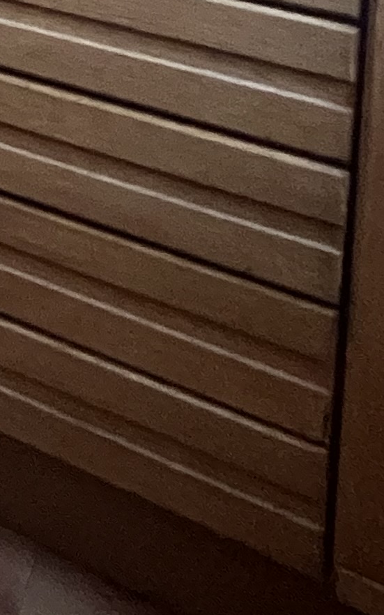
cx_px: -898
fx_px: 1055
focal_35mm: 63
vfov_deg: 23.2
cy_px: -397
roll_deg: +1.0
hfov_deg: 10.1
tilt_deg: -4.2
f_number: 1.8
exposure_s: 1/60
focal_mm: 1.57
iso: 500
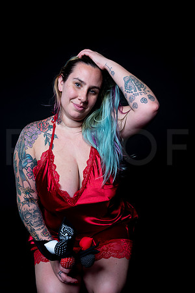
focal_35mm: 35
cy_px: 146
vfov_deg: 54.4
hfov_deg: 37.9
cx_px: 98
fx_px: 284
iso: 100
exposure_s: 1/160
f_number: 10
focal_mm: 35
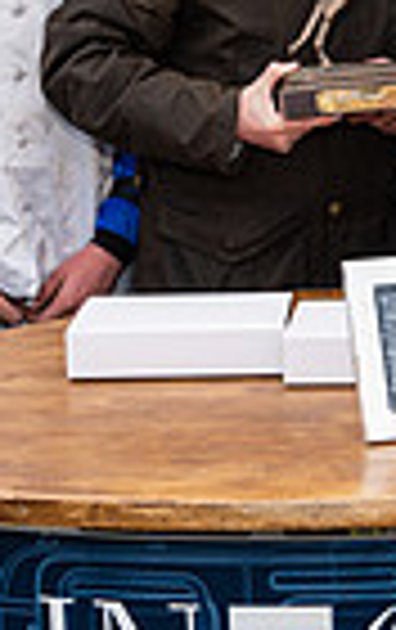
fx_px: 1737
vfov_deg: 20.2
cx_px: 432
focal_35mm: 101
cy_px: 72
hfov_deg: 12.8
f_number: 5
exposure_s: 1/250
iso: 200
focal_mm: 24
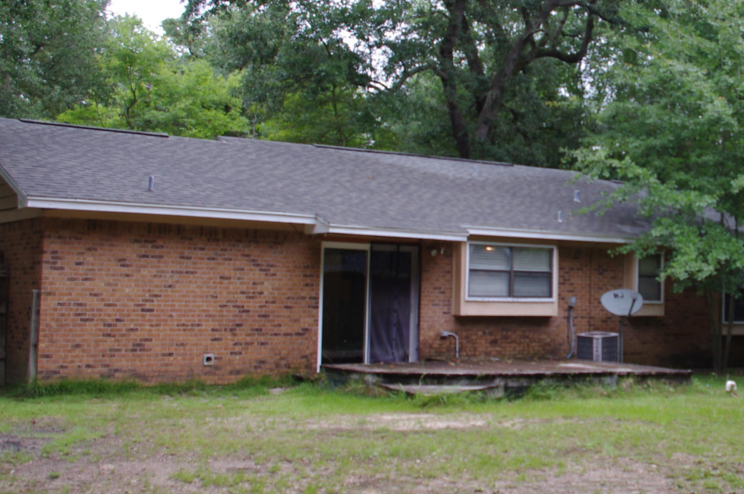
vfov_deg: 25.4
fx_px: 1094
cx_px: 637
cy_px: 192
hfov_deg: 35.8
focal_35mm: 53
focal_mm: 18
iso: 200
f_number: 5
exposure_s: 1/160
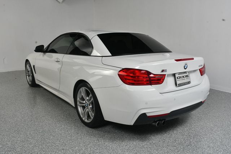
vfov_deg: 39.9
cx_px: 116
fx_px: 212
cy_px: 77
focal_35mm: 33
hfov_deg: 57.2
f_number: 13
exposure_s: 1/160
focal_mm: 22
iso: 100
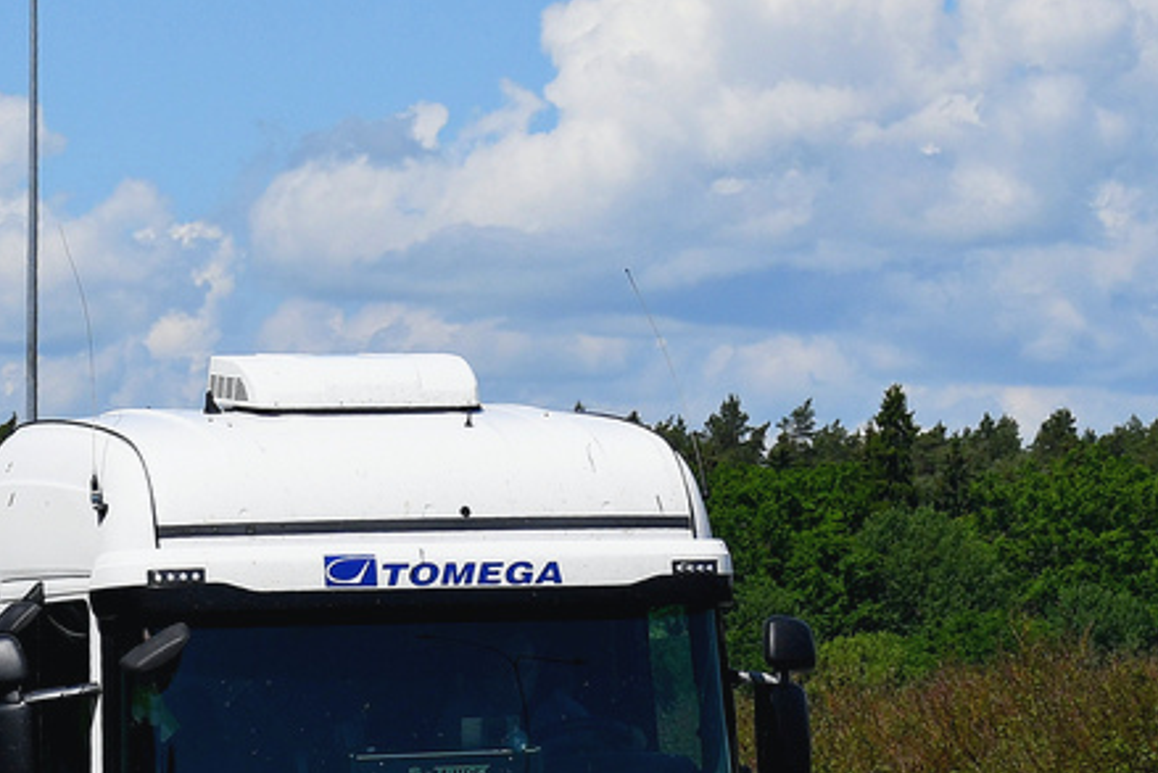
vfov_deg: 6.5
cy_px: 466
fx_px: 6853
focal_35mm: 213
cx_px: 187
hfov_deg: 9.6
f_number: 6.3
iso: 200
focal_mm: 48
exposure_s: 1/1600
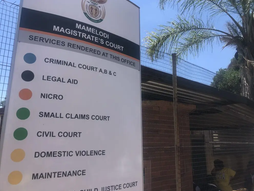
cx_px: 131
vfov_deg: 48.2
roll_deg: +0.7
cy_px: 95
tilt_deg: +11.4
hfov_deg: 61.6
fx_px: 213
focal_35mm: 29
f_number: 1.8
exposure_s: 1/1200
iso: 20
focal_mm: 3.99
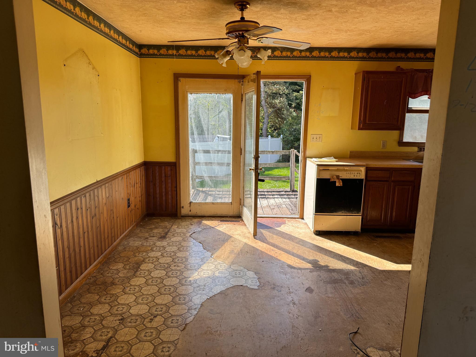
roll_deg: -1.1
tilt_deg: -10.6
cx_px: 238
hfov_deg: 71.6
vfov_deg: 56.8
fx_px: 330
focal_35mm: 24
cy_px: 178
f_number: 1.78
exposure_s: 1/730
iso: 80
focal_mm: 6.86
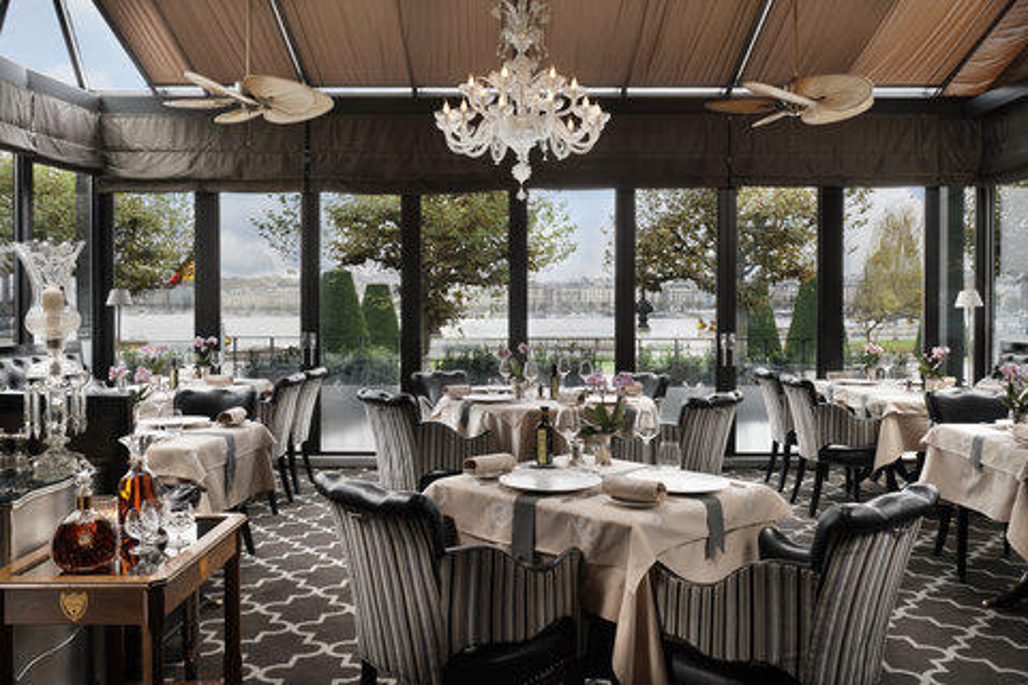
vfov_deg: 41.1
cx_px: 514
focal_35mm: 32
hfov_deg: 58.7
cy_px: 342
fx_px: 914
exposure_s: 1/10
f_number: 16
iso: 250
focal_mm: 32
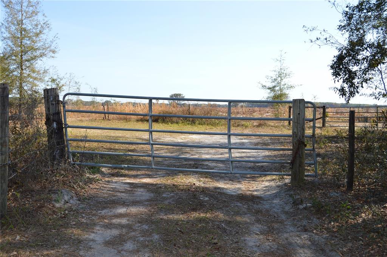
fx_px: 354
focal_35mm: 33
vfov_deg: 39.9
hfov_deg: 57.3
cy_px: 128
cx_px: 194
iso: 100
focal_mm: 22
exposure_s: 1/200
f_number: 7.1
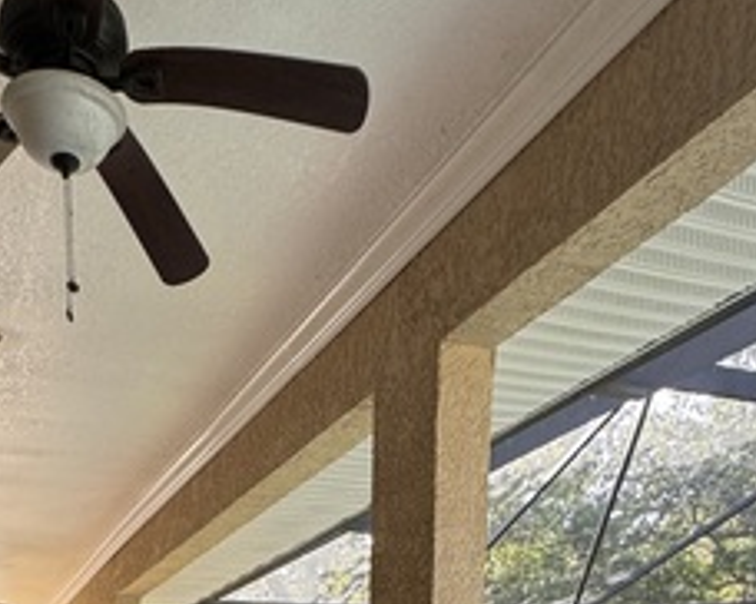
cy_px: 931
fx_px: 894
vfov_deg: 26.1
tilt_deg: -10.2
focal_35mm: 40
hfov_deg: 43.9
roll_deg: +1.9
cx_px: 162
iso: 50
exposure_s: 1/99
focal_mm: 2.22
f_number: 2.2
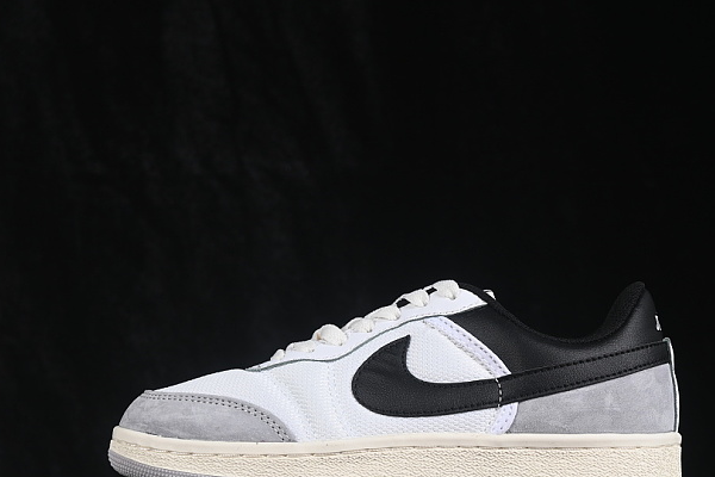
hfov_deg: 20.4
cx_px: 406
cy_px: 298
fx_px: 1986
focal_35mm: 100
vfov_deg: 13.7
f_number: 8
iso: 160
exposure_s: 1/80
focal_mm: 50
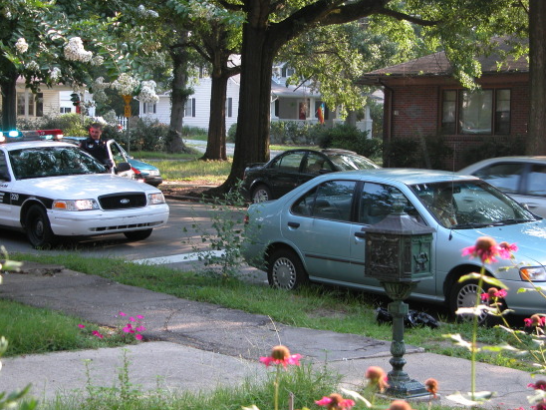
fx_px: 1278
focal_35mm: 81
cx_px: 248
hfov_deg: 24.1
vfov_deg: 18.2
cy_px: 207
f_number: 3.3
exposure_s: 1/125
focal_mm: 18.8
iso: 100
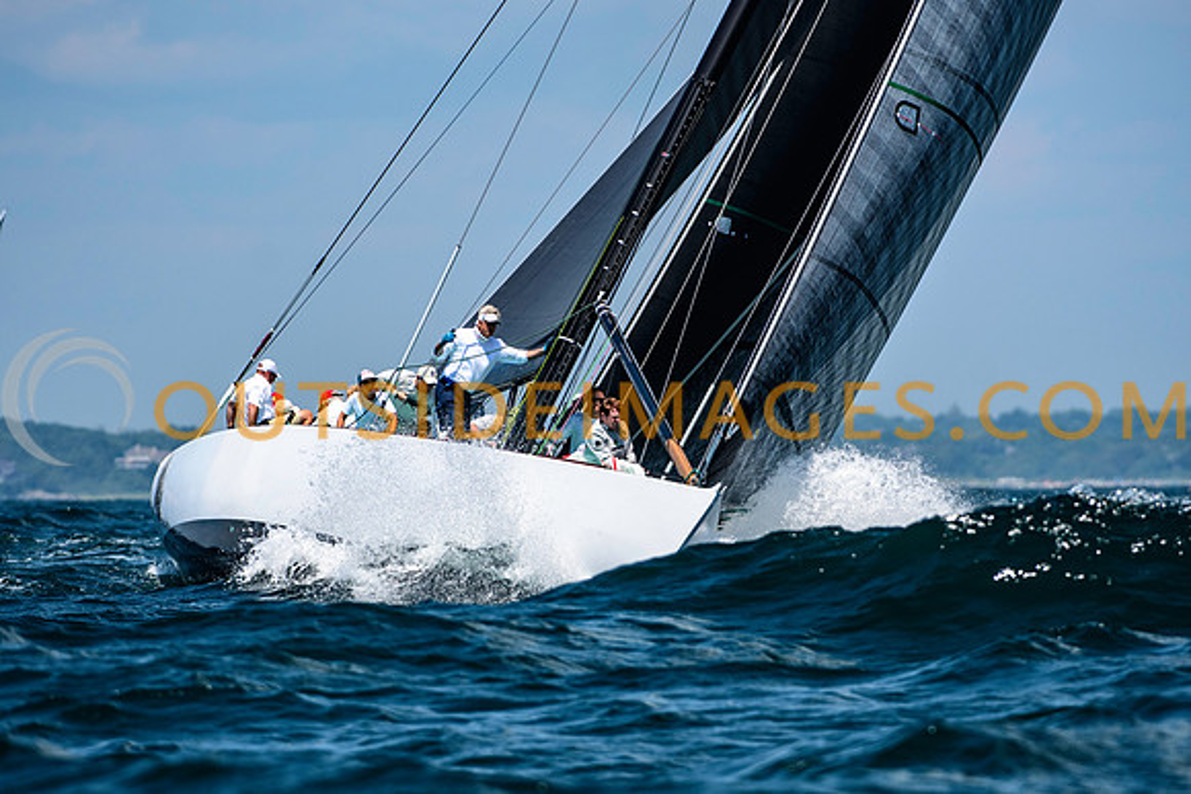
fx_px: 16277
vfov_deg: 2.8
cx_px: 596
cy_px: 397
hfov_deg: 4.2
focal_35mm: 492
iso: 400
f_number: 5.6
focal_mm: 310
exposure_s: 1/2500
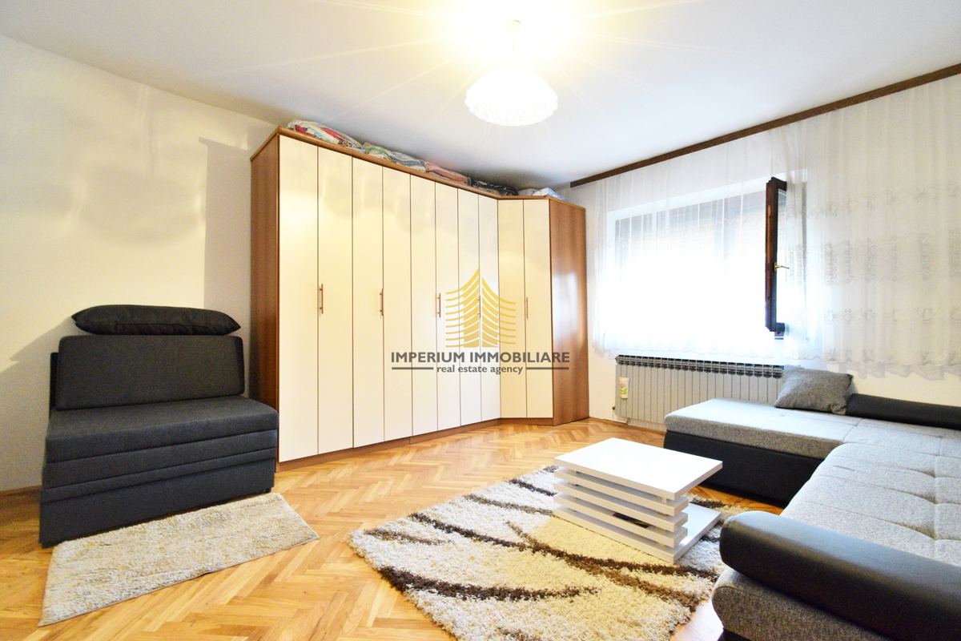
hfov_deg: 100.4
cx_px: 480
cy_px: 320
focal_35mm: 15
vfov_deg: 77.3
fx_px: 400
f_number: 10
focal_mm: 10
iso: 3200
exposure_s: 1/15
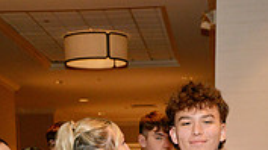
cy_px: 317
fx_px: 908
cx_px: 129
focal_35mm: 128
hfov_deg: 16.8
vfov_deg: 8.8
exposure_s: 1/125
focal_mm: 48
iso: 2500
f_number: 7.1
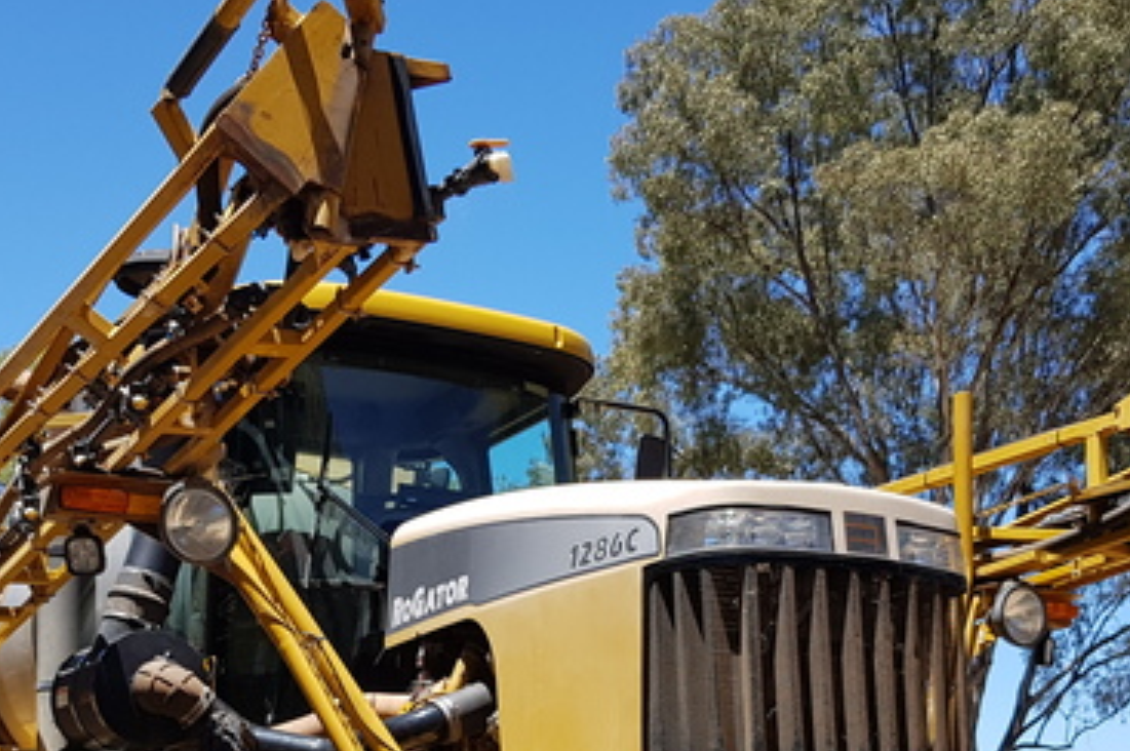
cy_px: 760
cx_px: 548
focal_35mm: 59
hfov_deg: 34.0
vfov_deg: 22.1
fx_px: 1850
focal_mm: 4.2
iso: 40
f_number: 1.7
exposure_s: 1/1460
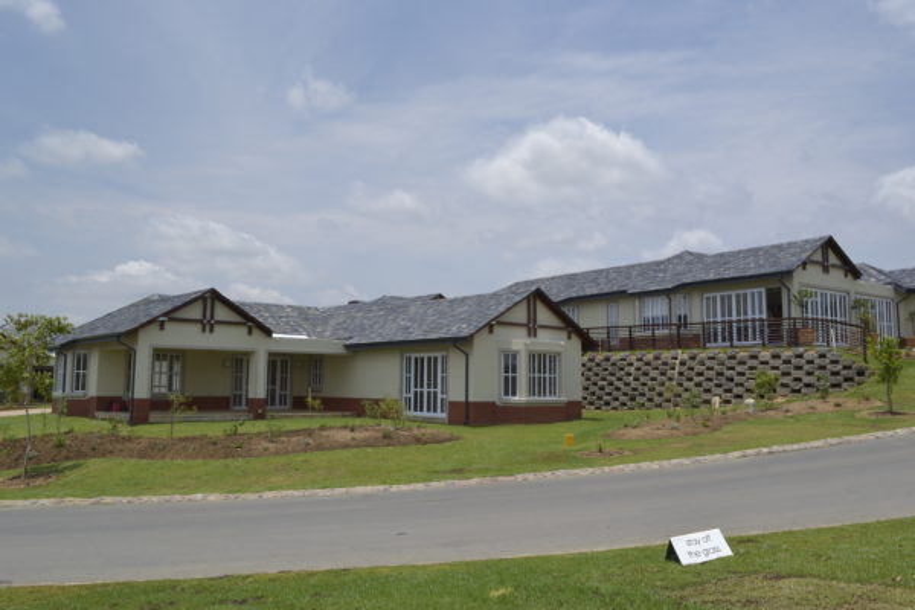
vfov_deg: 43.6
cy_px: 305
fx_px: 762
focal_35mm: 30
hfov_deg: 61.9
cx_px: 458
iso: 100
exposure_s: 1/200
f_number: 11
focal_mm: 20
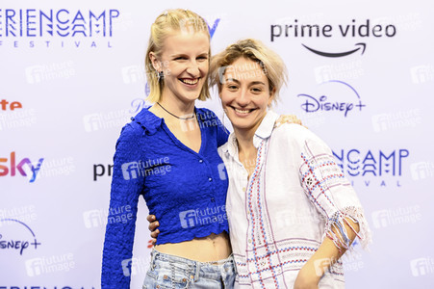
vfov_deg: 18.2
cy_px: 144
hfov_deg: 27.0
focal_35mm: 75
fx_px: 903
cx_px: 217
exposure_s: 1/125
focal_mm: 75
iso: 500
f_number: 4
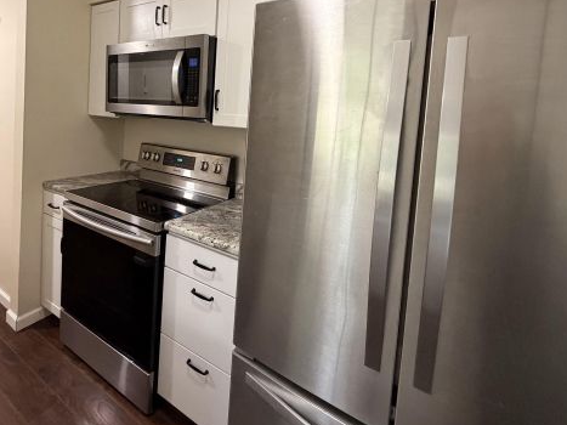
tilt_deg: -5.1
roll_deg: -2.9
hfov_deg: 80.2
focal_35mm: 20
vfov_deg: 63.8
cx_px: 211
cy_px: 134
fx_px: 328
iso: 640
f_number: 2.2
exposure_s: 1/60
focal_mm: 2.22
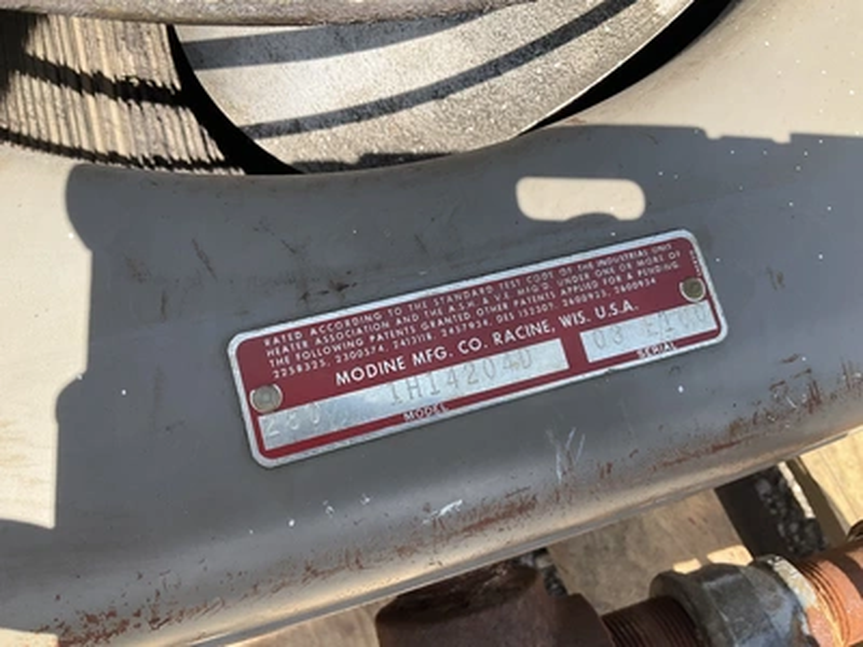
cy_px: 324
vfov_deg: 48.2
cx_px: 432
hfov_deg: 61.7
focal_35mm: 29
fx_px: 723
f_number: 1.8
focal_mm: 3
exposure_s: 1/770
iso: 25
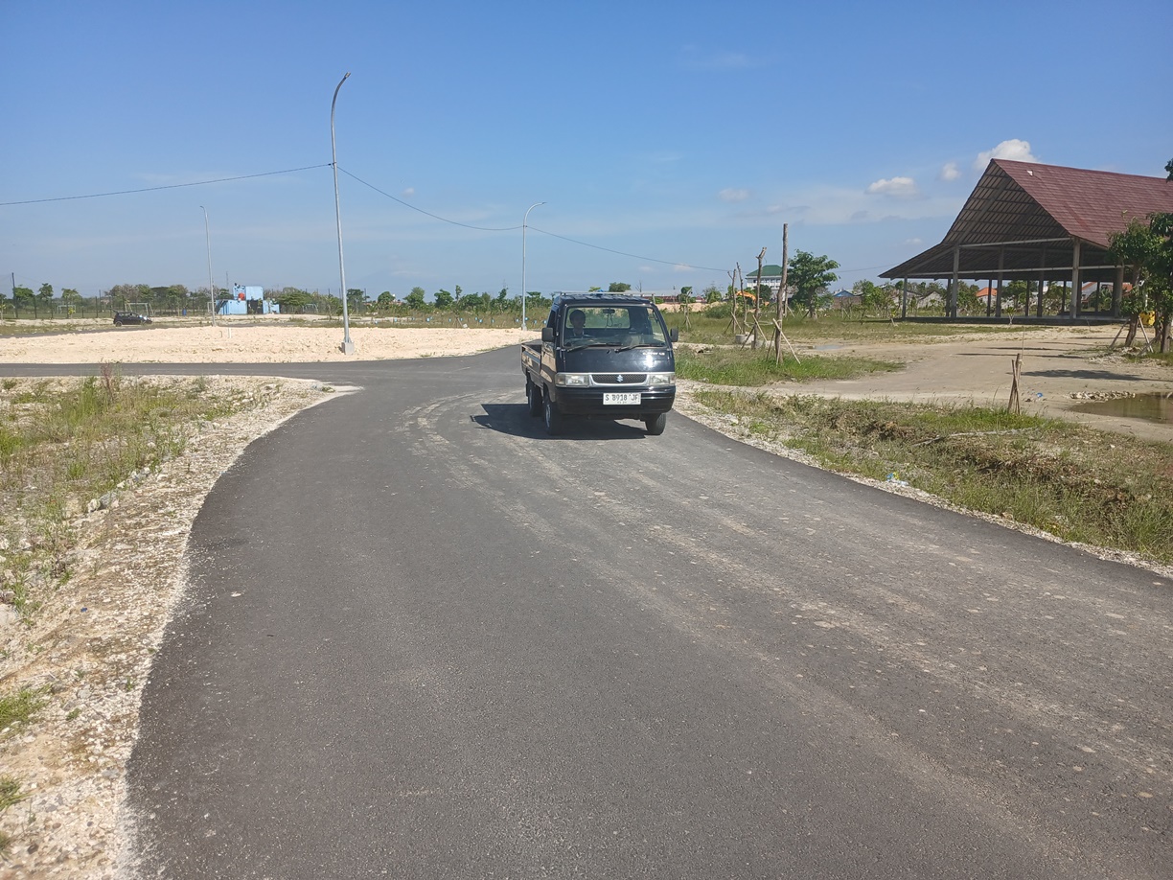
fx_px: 881
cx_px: 586
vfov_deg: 53.1
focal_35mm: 26
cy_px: 440
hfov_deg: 67.3
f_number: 1.8
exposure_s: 1/708
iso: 20
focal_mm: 3.98
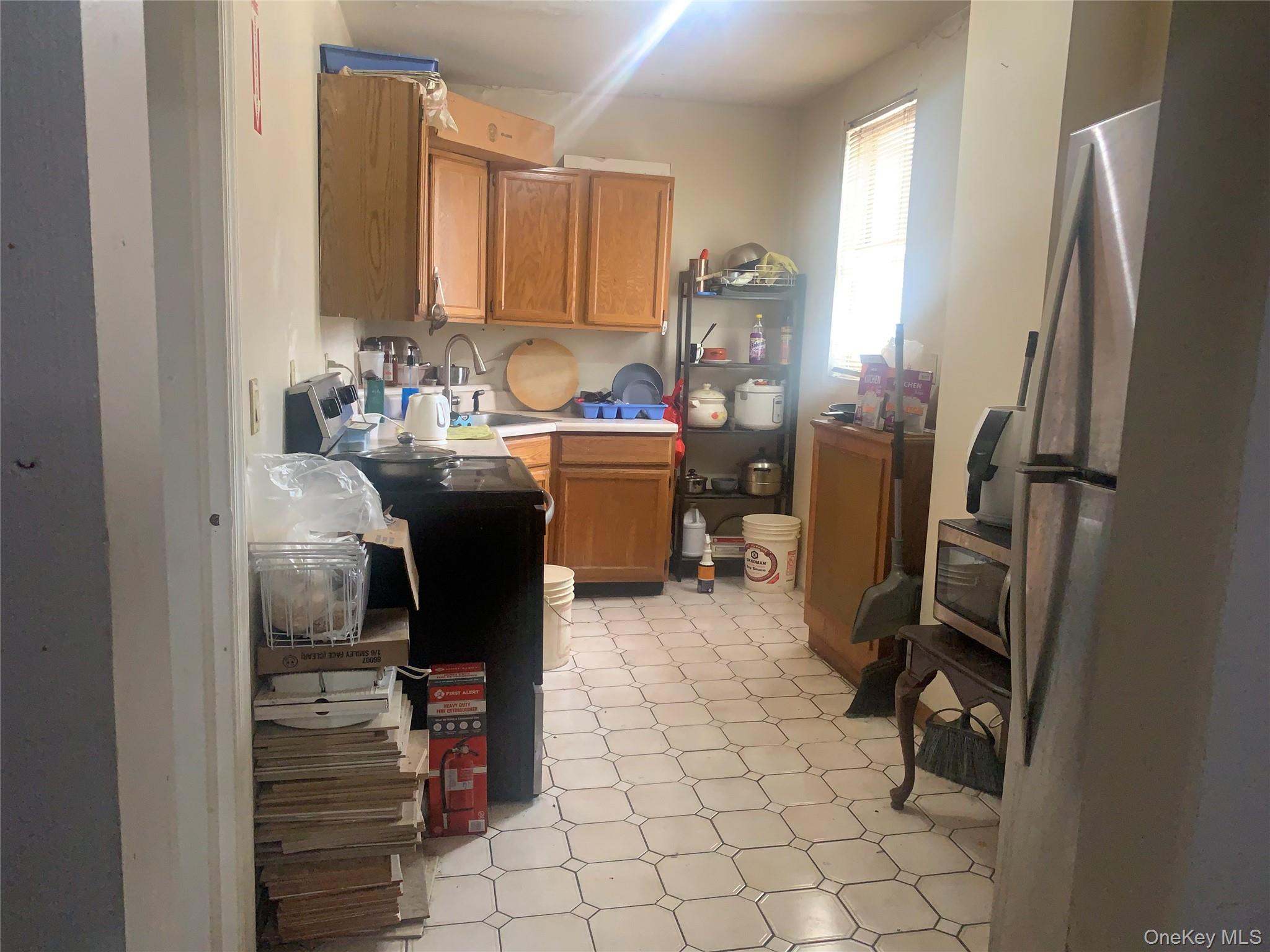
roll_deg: -1.6
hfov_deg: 67.3
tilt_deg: -8.8
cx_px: 635
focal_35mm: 26
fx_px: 954
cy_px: 476
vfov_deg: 53.1
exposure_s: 1/60
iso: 250
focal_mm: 4.25
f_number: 1.8
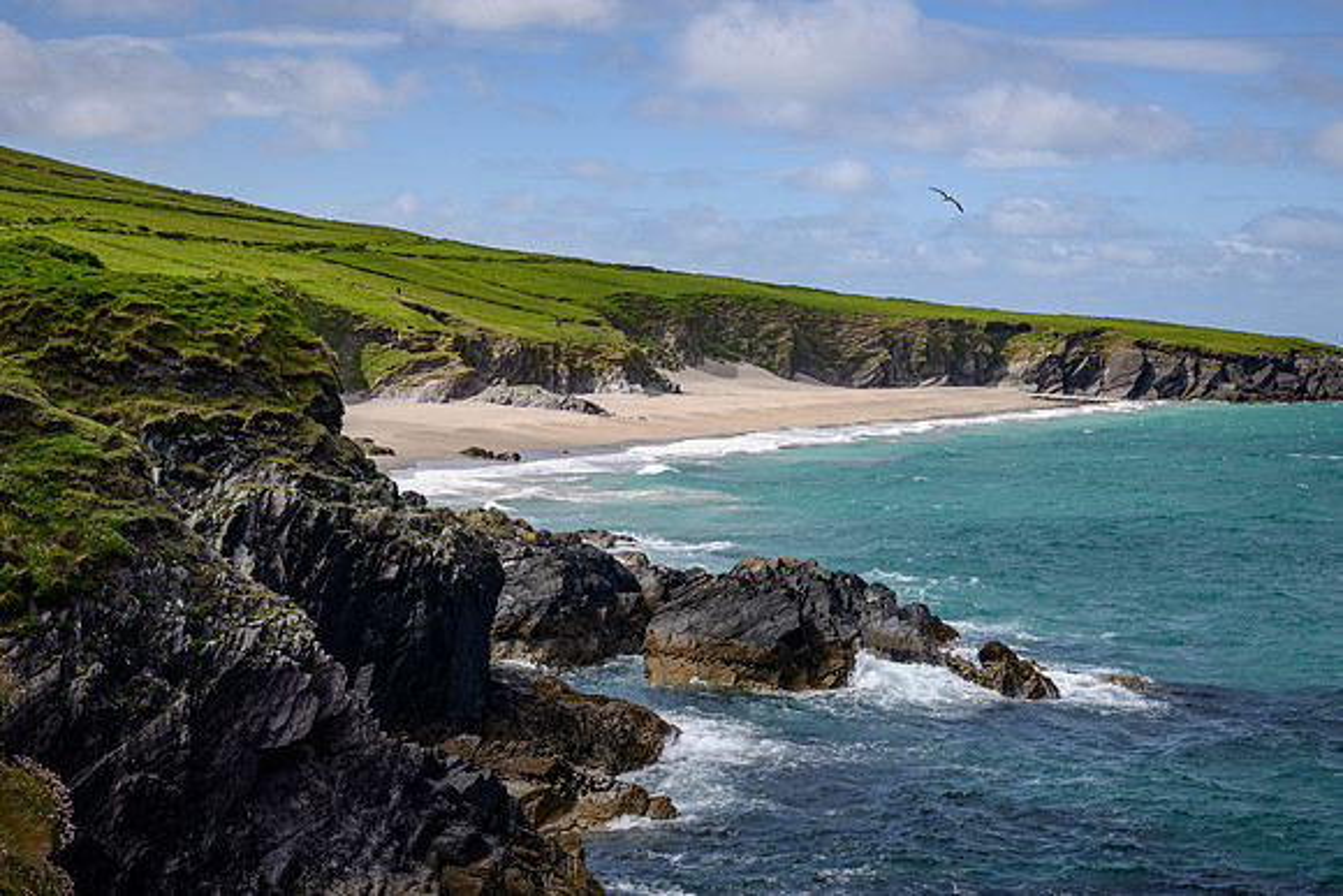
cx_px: 711
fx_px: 2385
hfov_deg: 31.4
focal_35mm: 64
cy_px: 450
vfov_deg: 21.3
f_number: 8
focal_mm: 58
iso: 200
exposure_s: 1/500
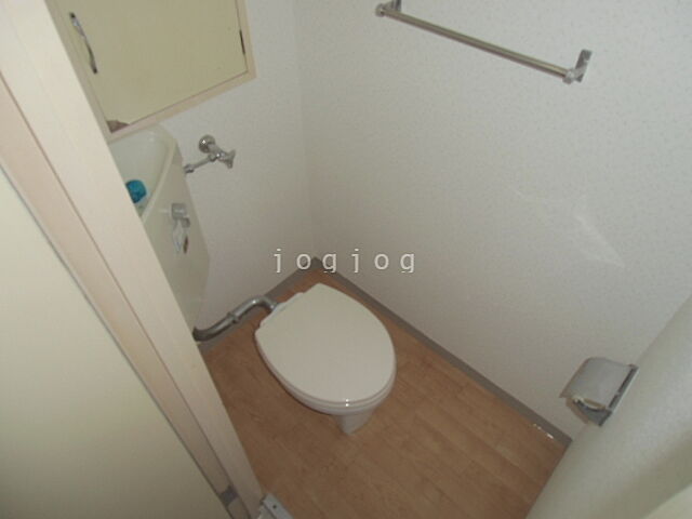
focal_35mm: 24
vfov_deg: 56.8
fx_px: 480
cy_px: 260
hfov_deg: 71.6
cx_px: 346
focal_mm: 4.24
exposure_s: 1/60
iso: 64
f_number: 3
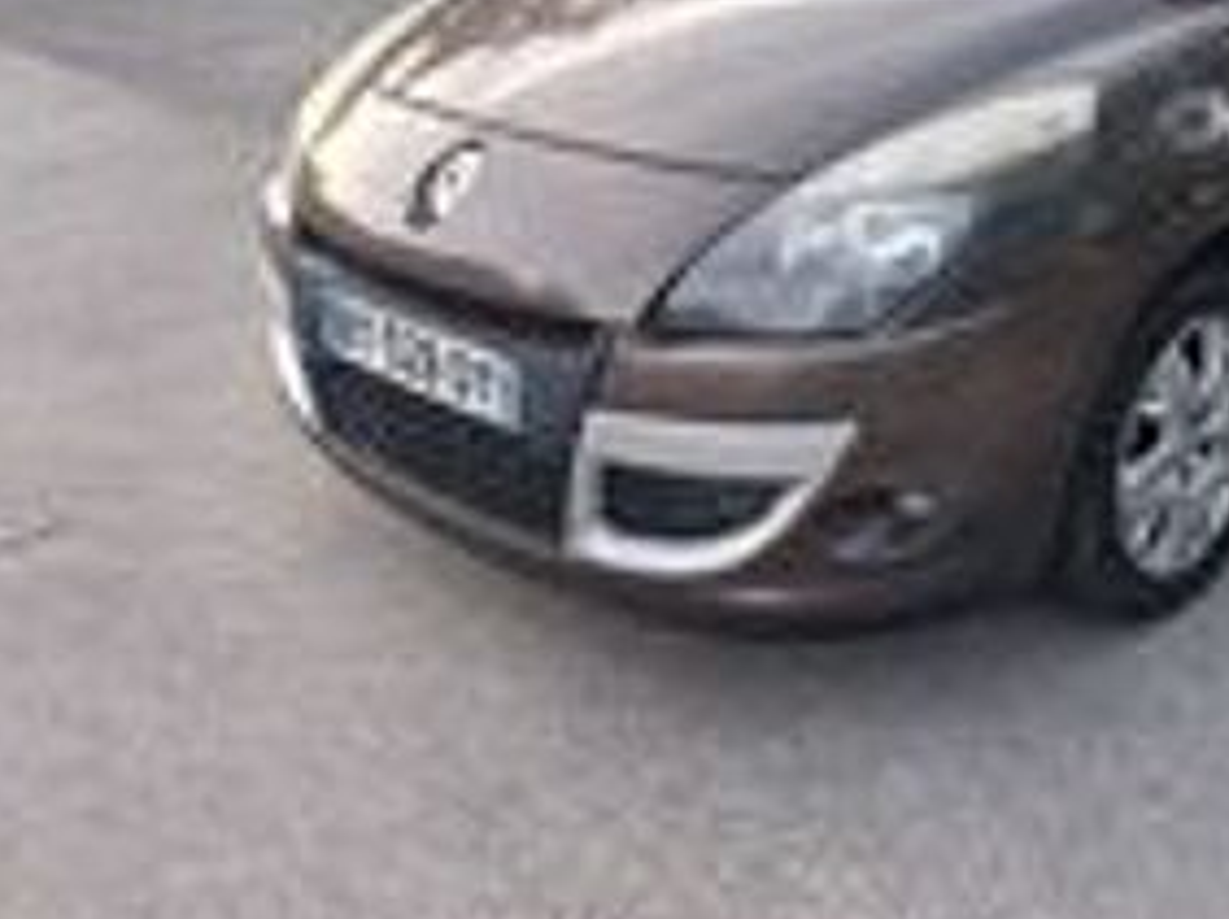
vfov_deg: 30.7
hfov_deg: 40.1
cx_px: 928
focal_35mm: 46
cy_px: 183
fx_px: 1632
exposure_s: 1/100
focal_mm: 4
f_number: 1.8
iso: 160
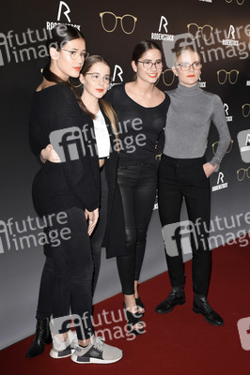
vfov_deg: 41.1
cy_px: 188
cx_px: 125
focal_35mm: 48
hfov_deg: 28.0
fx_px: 501
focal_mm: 32
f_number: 6.3
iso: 500
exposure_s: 1/60
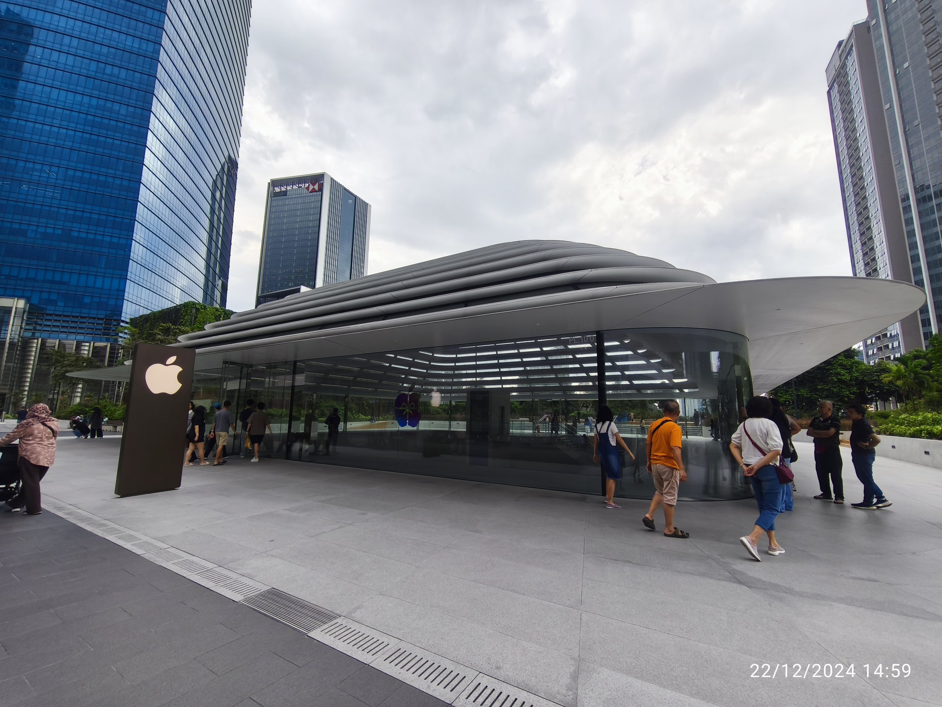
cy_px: 354
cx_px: 471
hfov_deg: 98.2
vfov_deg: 81.7
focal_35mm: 15
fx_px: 408
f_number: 2.2
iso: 50
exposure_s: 1/197
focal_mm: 1.91
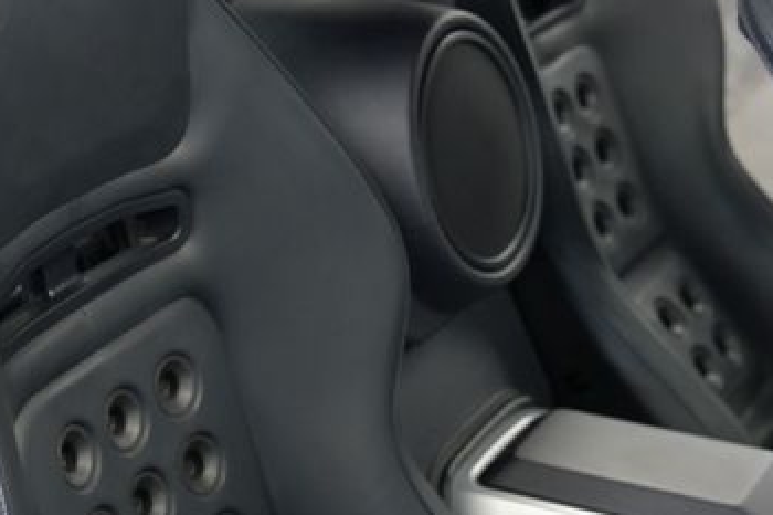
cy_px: 329
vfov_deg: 15.8
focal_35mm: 86
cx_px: 296
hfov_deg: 23.6
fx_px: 1846
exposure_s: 1/100
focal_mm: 47
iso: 1250
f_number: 4.5
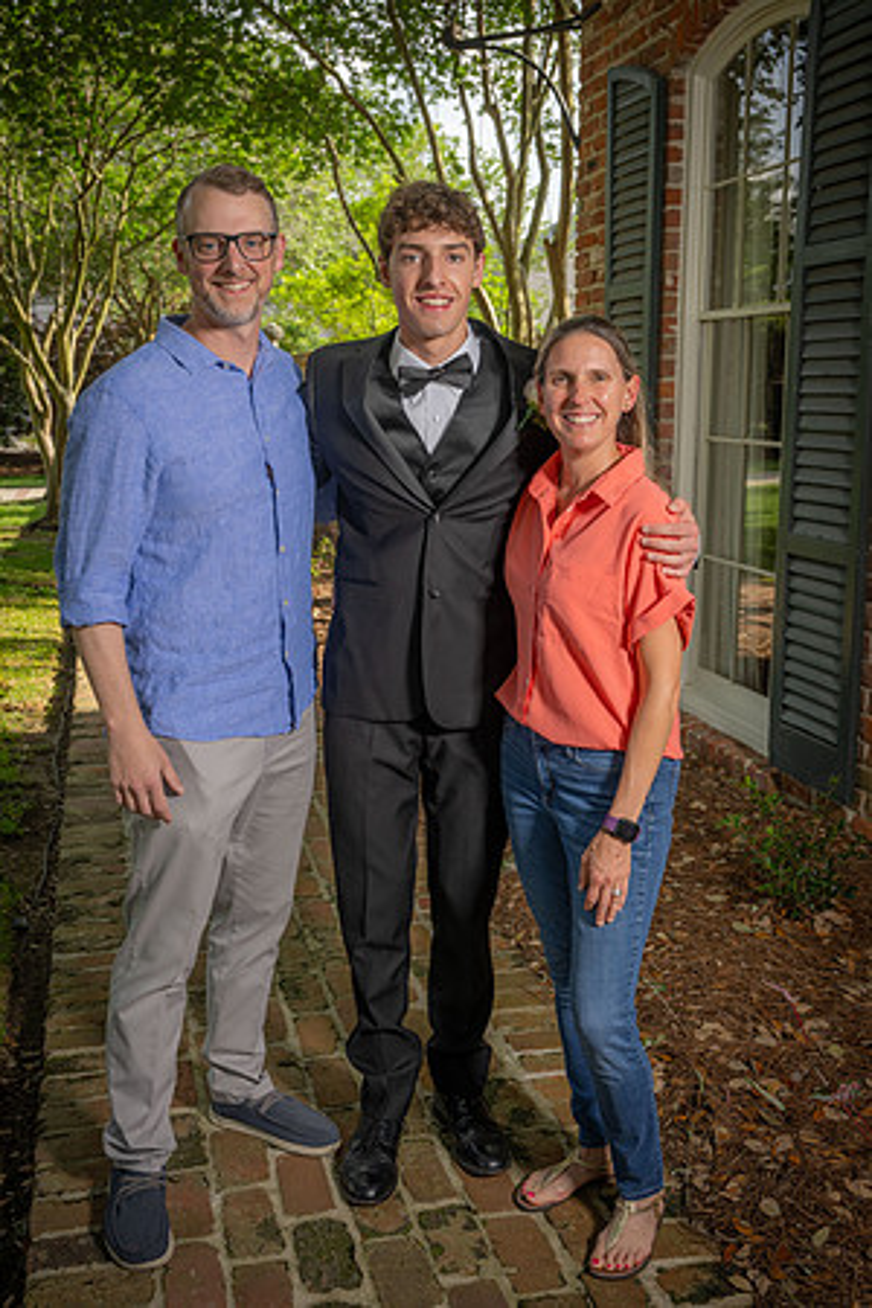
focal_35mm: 37
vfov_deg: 51.9
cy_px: 654
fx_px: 1344
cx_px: 436
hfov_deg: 35.9
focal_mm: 37
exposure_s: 1/160
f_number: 5.6
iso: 100
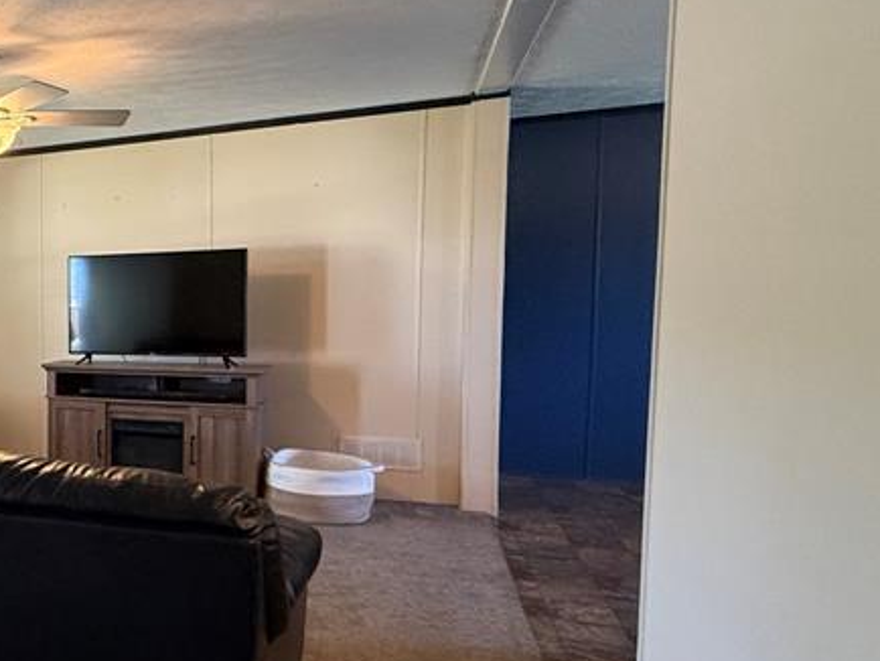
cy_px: 365
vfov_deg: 42.9
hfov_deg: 43.5
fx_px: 839
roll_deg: +0.9
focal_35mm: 33
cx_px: -77
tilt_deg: -7.1
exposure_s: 1/120
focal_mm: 2.22
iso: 500
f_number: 2.2
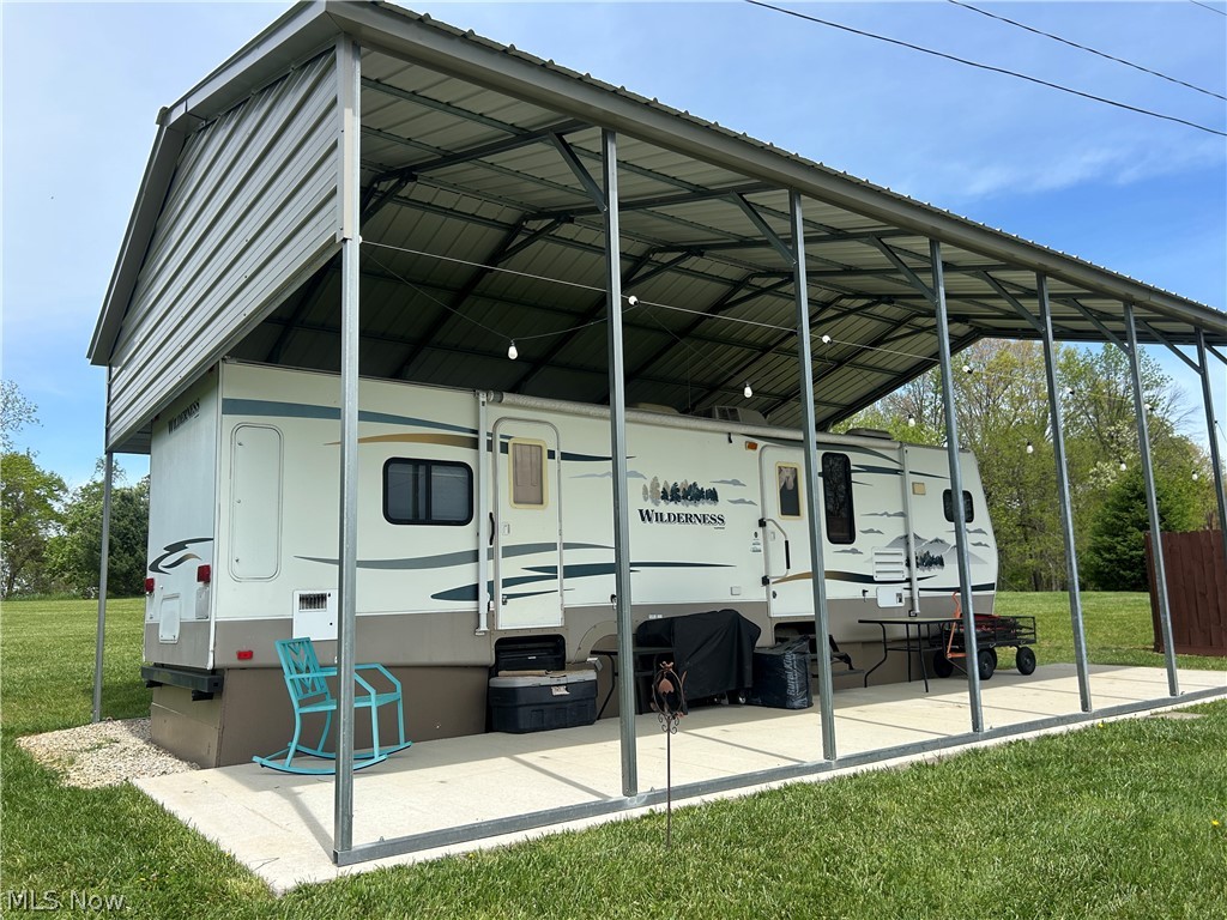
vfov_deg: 53.1
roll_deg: +1.9
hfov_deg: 67.3
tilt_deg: +8.1
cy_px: 460
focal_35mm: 26
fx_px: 922
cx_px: 614
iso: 50
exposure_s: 1/3257
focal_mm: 5.7
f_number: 1.5
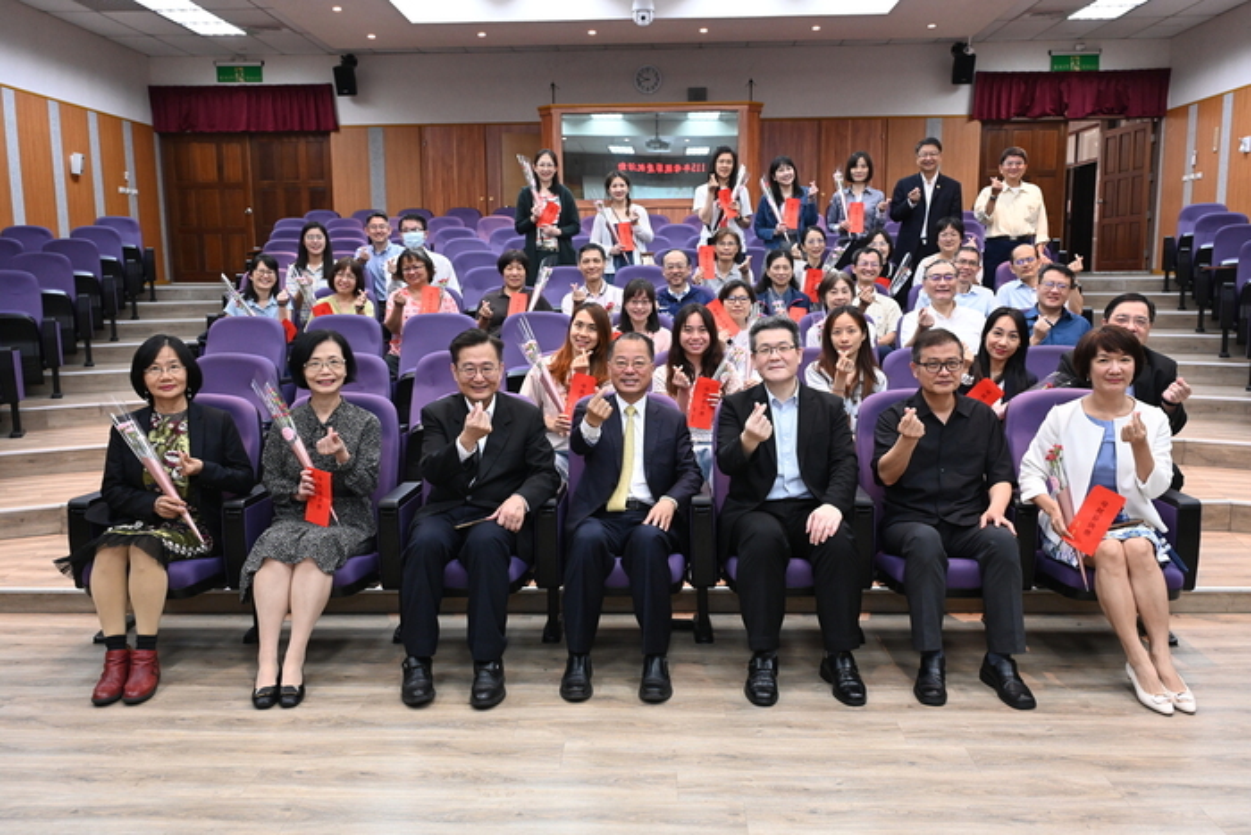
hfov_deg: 63.6
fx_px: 1008
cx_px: 626
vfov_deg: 45.0
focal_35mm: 29
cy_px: 418
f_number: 5
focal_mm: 29
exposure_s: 1/160
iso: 2000
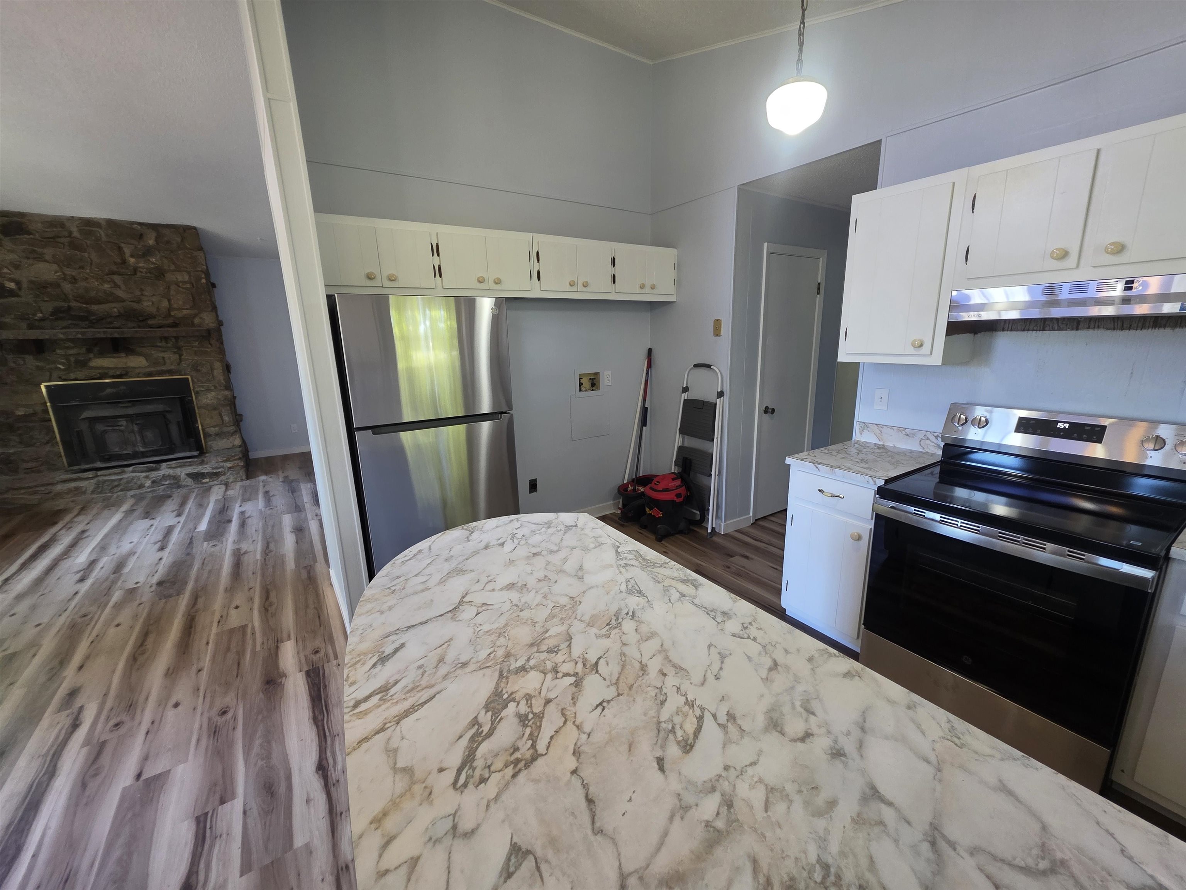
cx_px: 593
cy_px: 445
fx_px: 445
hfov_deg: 106.2
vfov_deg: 89.9
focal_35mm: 13
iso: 250
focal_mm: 2.2
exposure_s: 1/60
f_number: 1.9
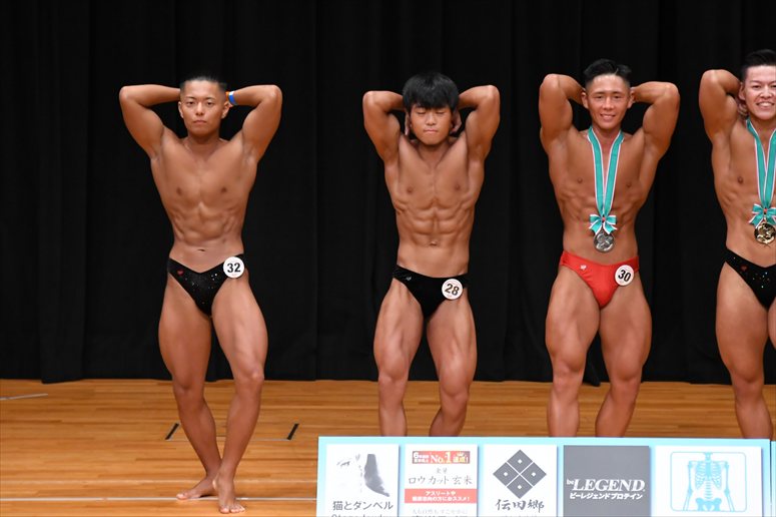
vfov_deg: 4.6
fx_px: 6464
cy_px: 258
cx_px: 388
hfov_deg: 6.9
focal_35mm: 300
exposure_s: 1/400
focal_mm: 200
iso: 3200
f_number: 5.6
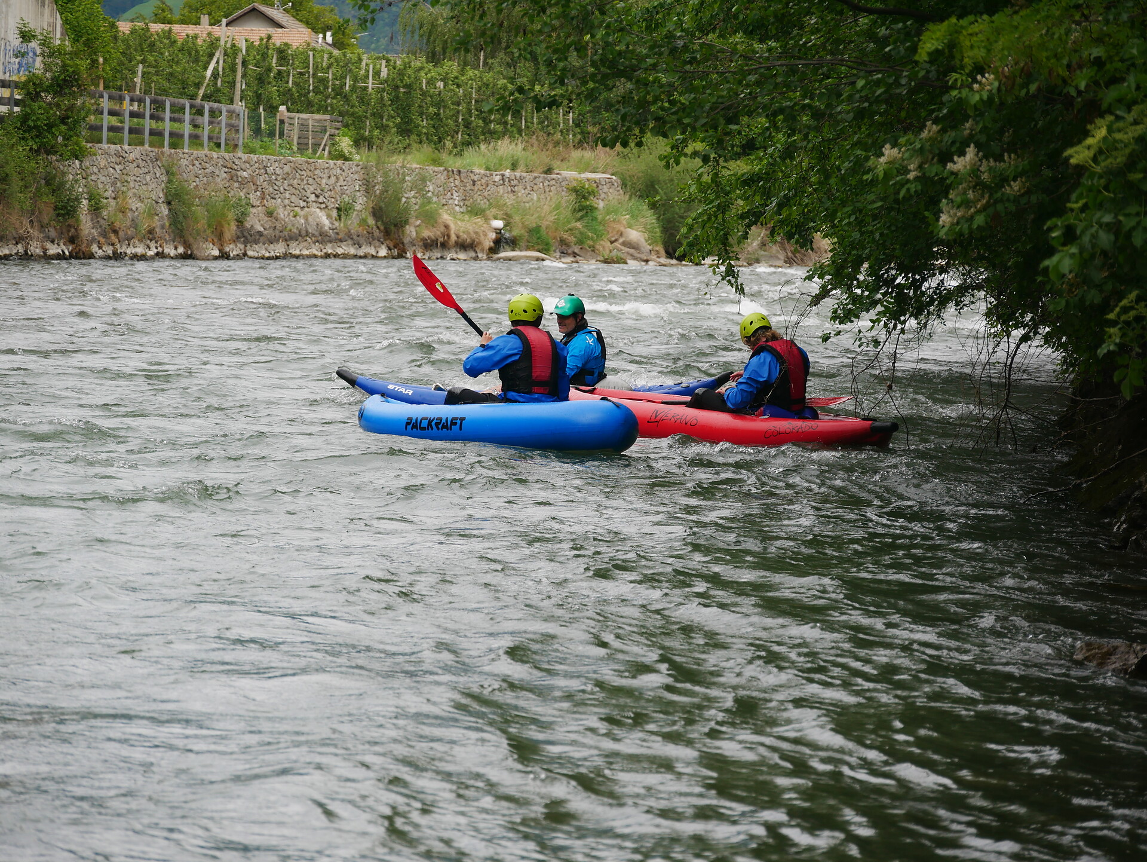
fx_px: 6763
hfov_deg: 9.7
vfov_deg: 7.3
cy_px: 431
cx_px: 574
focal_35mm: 204
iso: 200
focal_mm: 102
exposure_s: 1/400
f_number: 5.4
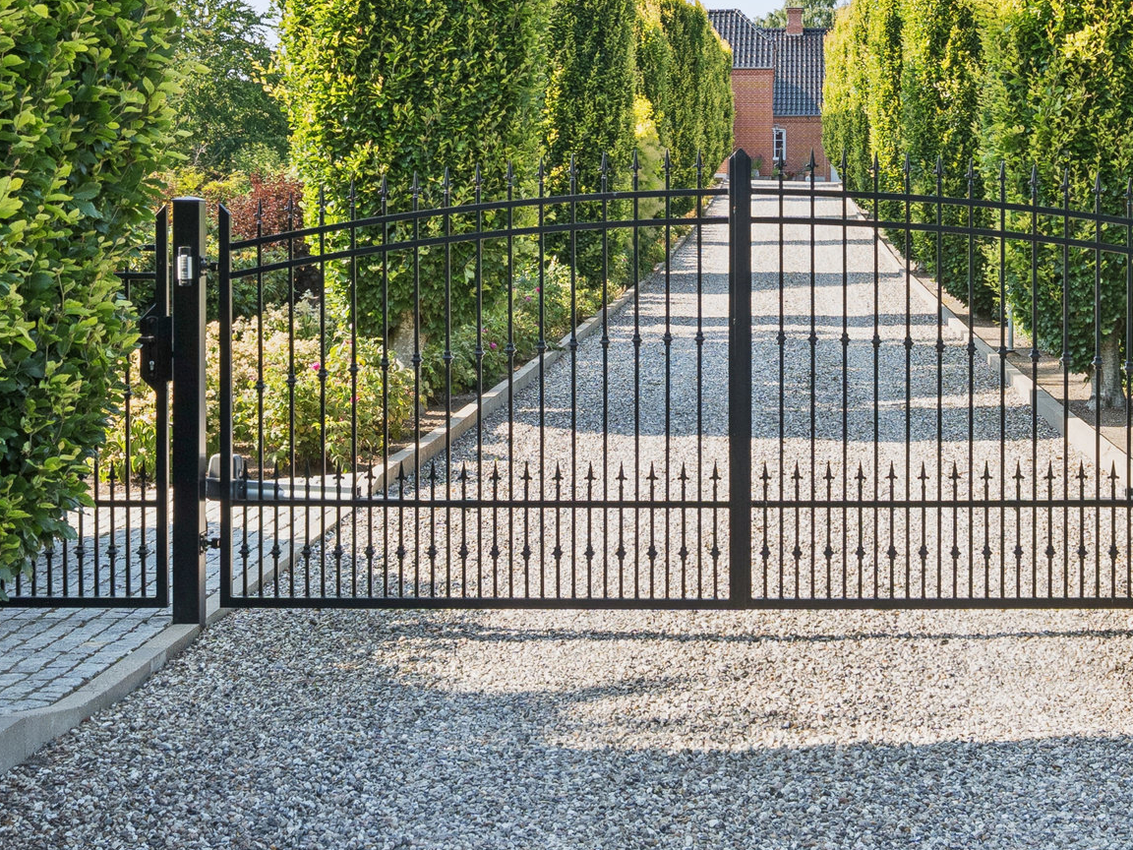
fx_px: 2062
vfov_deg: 23.0
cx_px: 721
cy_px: 184
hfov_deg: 30.6
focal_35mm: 63
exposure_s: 1/320
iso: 640
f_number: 8
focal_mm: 25
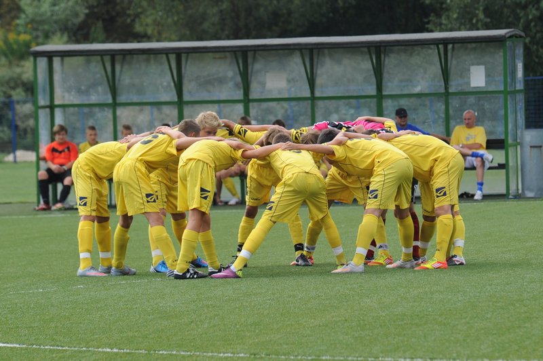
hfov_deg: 10.3
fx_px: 3014
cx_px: 272
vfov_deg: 6.9
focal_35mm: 200
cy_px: 180
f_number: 5.6
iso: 250
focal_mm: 200
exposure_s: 1/800
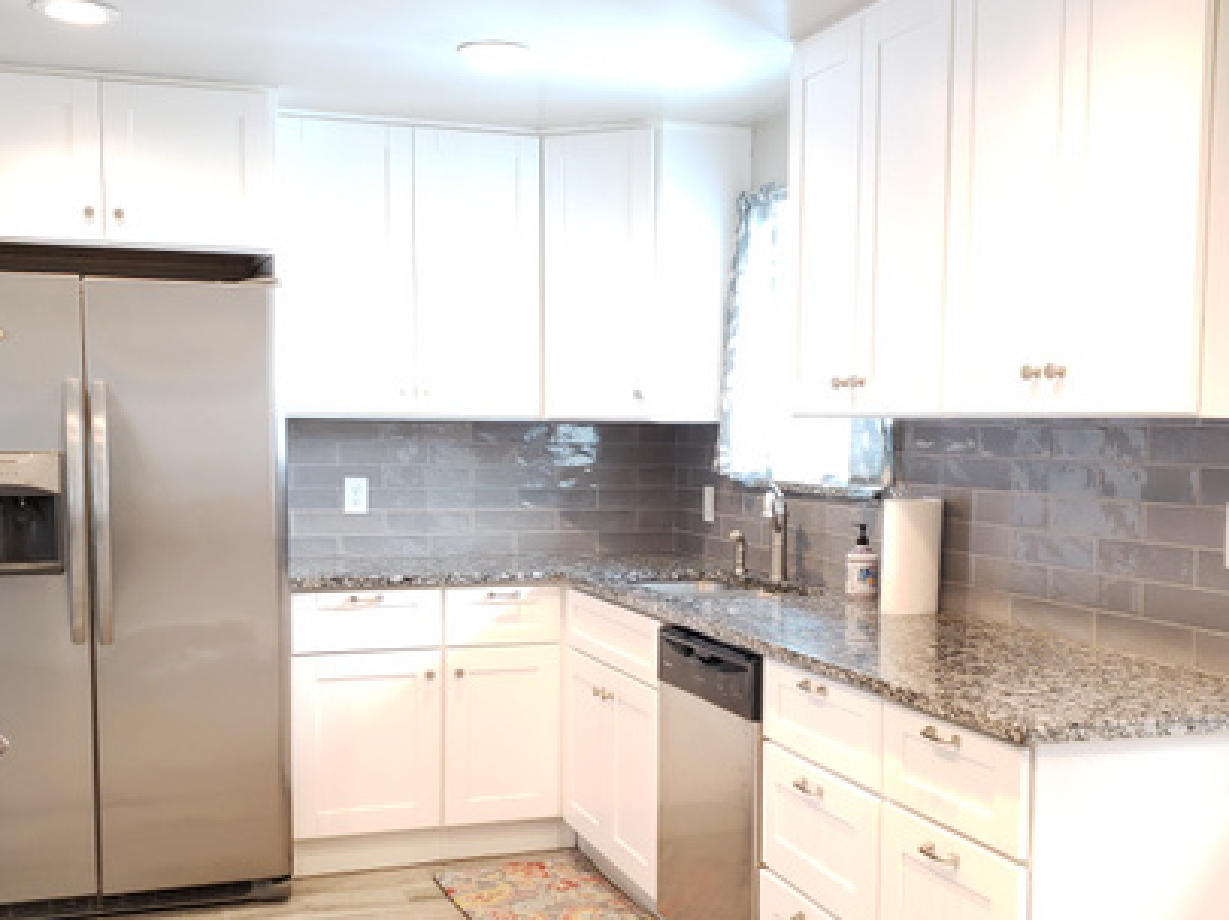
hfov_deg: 45.8
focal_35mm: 41
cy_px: 545
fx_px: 1455
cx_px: 651
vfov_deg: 35.0
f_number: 1.5
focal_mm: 4.3
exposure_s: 1/20
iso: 125
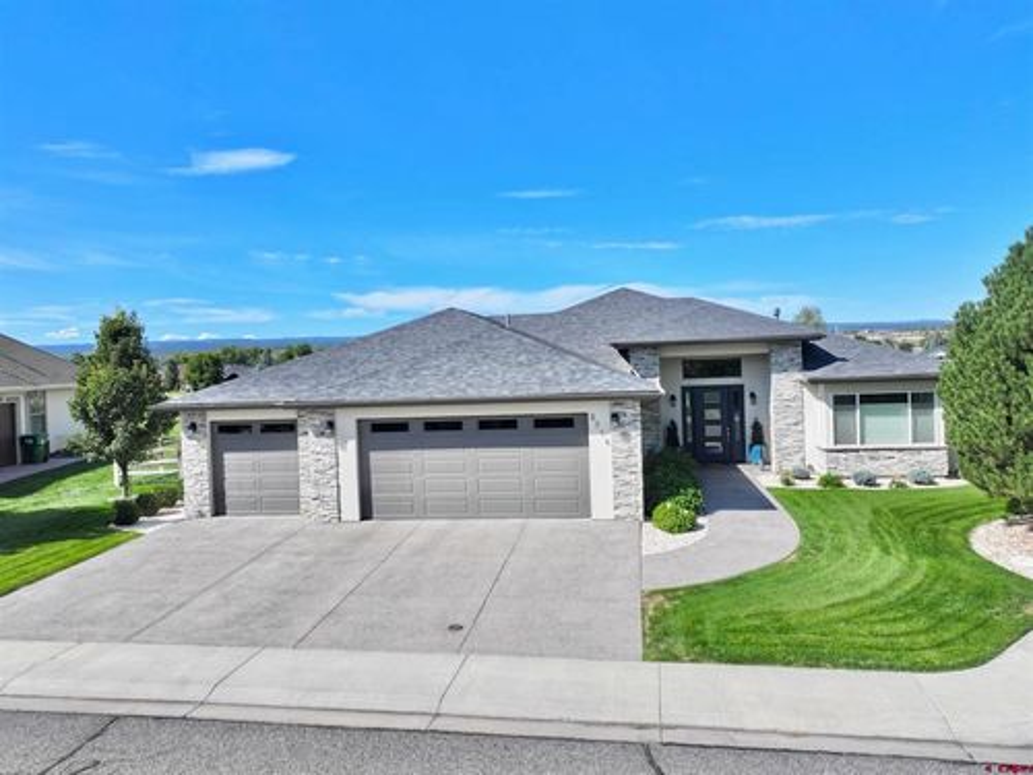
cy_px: 388
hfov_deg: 71.6
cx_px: 516
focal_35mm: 24
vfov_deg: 56.8
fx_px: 716
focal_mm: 12.29
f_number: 2.8
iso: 100
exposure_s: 1/1600
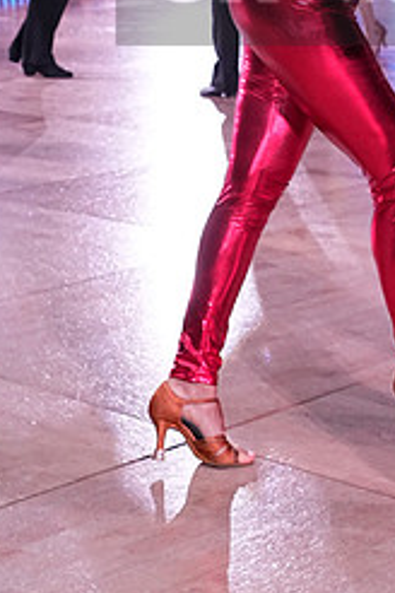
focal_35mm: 106
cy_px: -34
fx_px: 1744
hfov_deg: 12.7
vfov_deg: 18.6
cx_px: 449
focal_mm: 30
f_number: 5.6
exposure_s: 1/320
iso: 2500
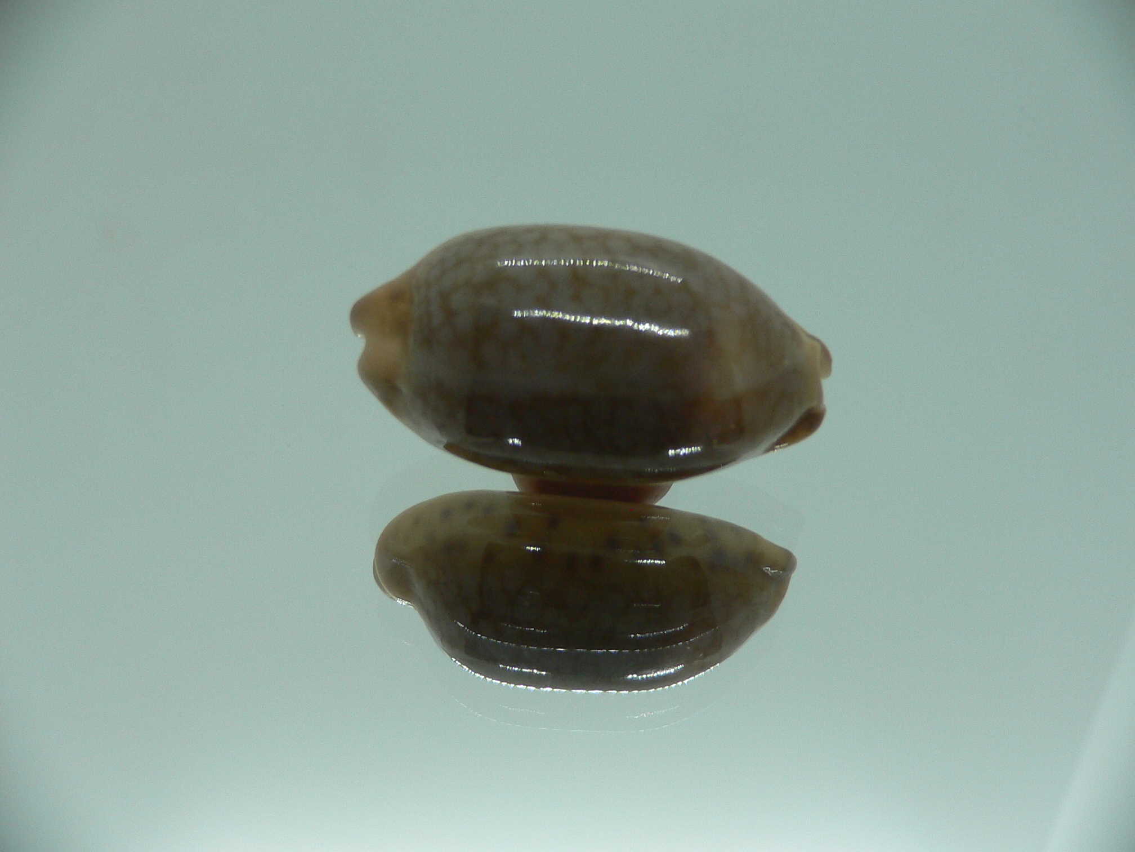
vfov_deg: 40.7
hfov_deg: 52.6
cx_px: 568
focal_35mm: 35
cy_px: 426
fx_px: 1148
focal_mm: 4.6
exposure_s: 1/60
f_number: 2.8
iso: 80
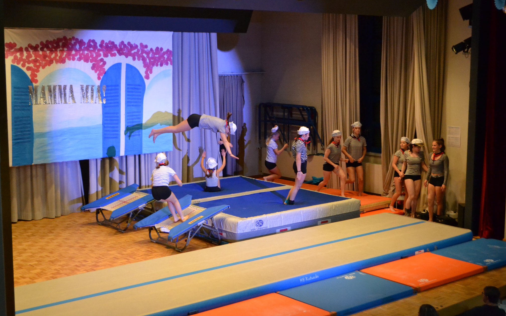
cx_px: 253
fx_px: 752
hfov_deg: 37.2
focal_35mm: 55
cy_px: 149
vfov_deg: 23.7
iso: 3200
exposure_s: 1/250
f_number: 5
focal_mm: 35
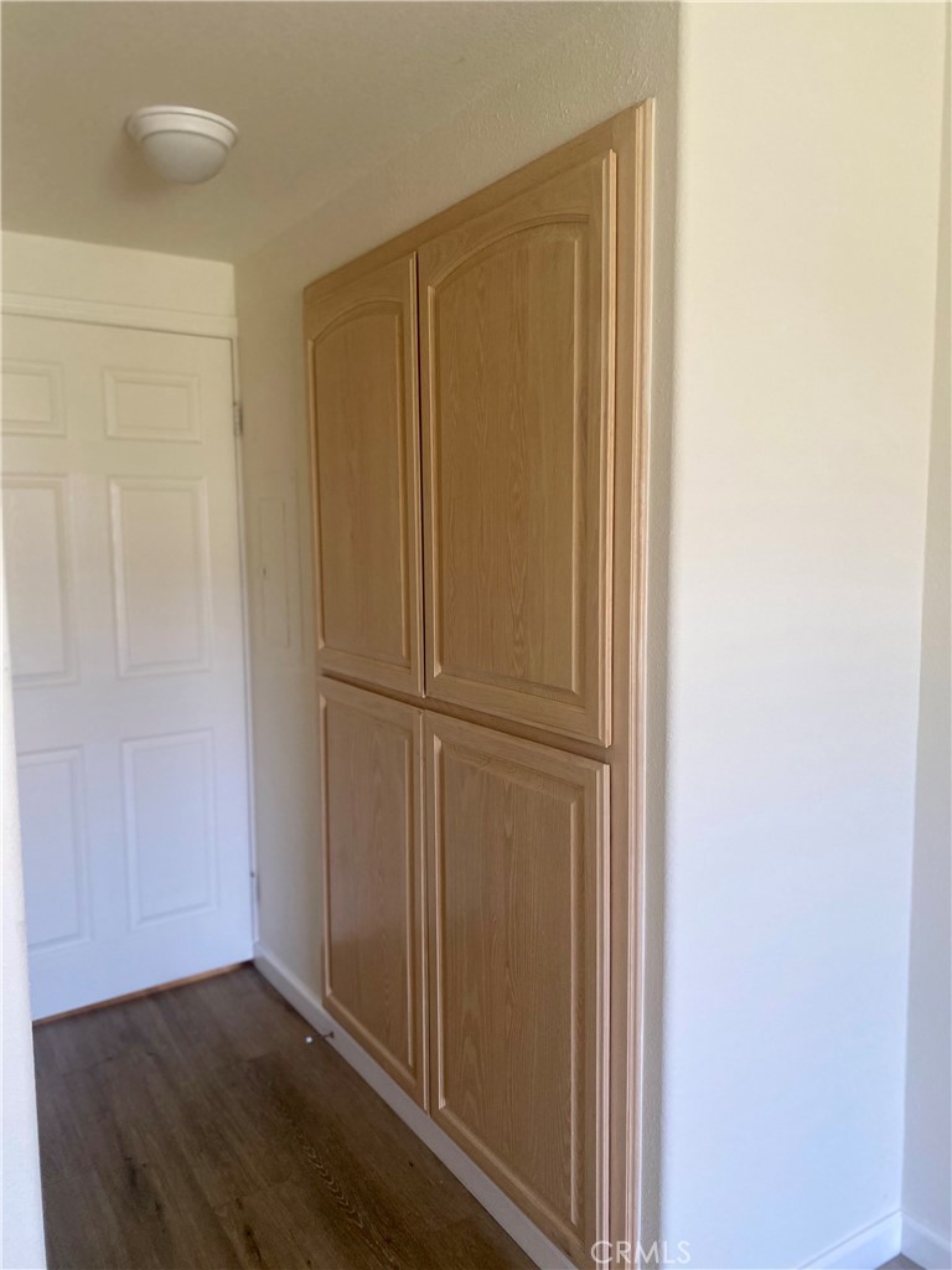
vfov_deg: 67.3
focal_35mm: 26
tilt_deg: -3.6
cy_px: 635
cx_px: 476
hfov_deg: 53.1
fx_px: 953
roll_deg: +0.1
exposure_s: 1/98
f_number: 1.8
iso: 125
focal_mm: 4.25
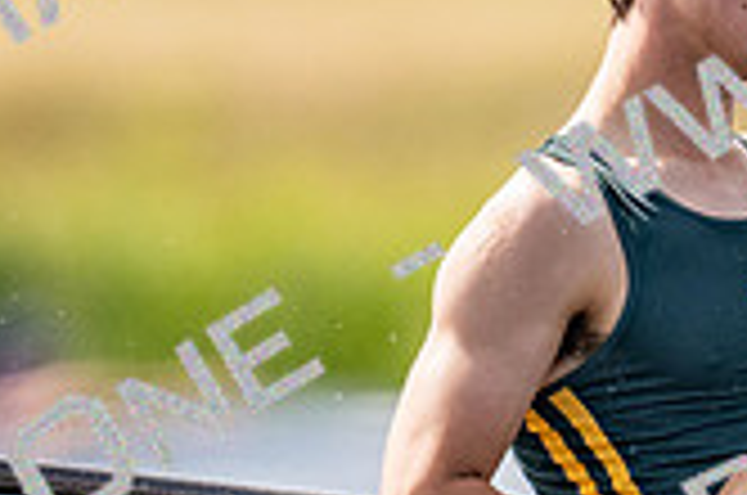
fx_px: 65133
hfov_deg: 0.7
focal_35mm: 3145
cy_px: 238
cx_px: 1071
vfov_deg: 0.4
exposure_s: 1/2500
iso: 200
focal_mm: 600
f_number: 4
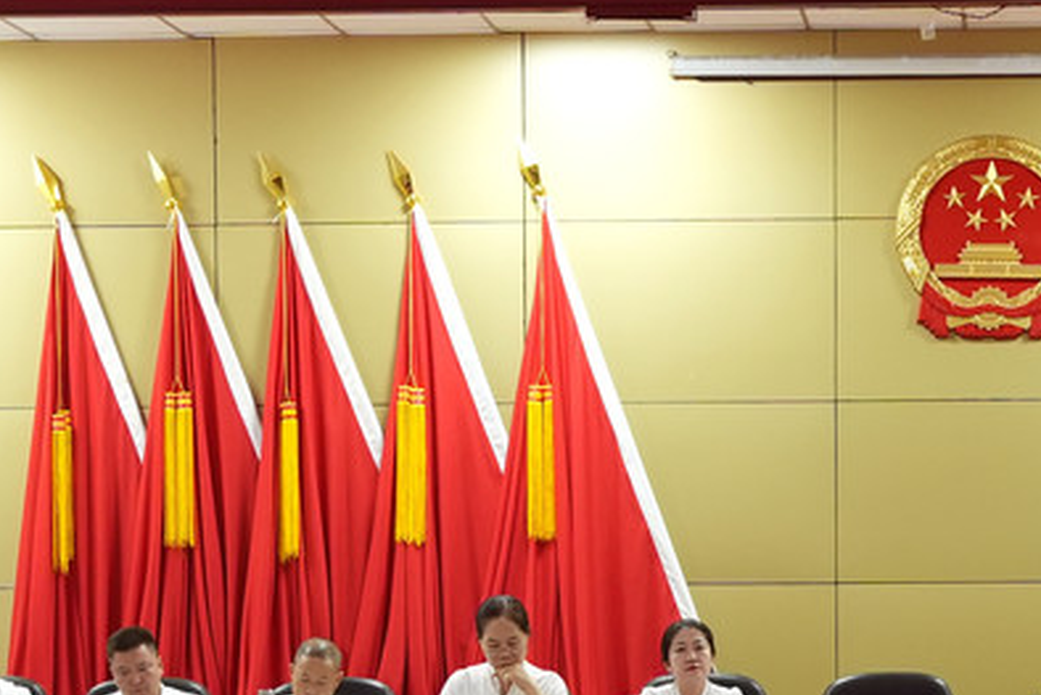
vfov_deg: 8.7
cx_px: 774
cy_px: 933
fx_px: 4512
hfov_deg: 13.1
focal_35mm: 156
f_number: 4
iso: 640
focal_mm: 32
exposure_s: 1/30
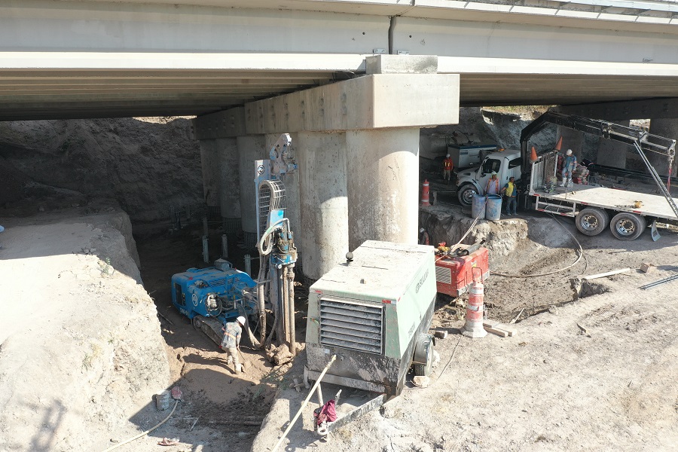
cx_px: 339
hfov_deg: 65.5
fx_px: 527
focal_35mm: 28
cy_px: 226
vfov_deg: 46.4
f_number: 5
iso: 100
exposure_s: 1/240
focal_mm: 10.26
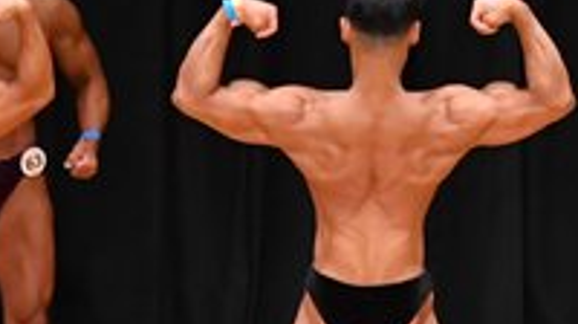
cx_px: 533
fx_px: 9324
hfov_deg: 3.5
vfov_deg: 2.0
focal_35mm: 609
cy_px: 266
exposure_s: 1/400
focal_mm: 100
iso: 4000
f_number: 5.6
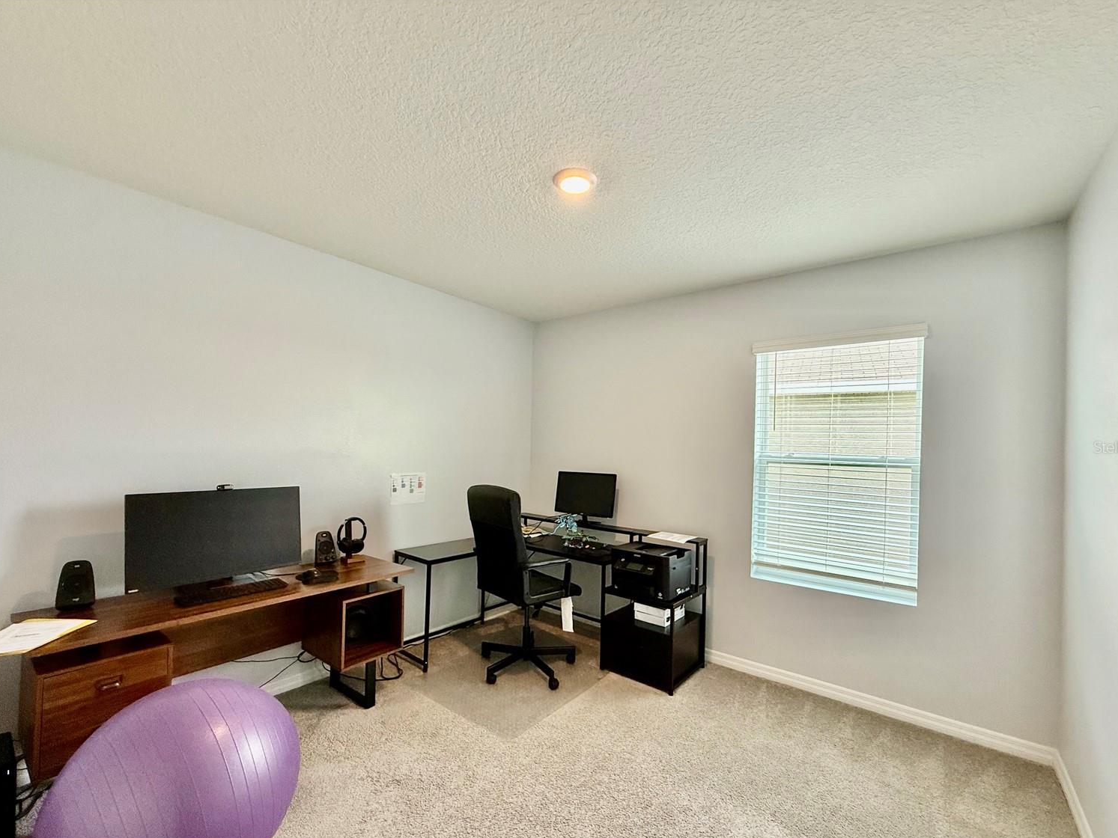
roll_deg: -1.0
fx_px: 484
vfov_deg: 81.6
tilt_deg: +1.4
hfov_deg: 98.2
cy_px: 447
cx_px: 565
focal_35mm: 15
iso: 250
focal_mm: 2.22
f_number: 2.2
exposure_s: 1/120
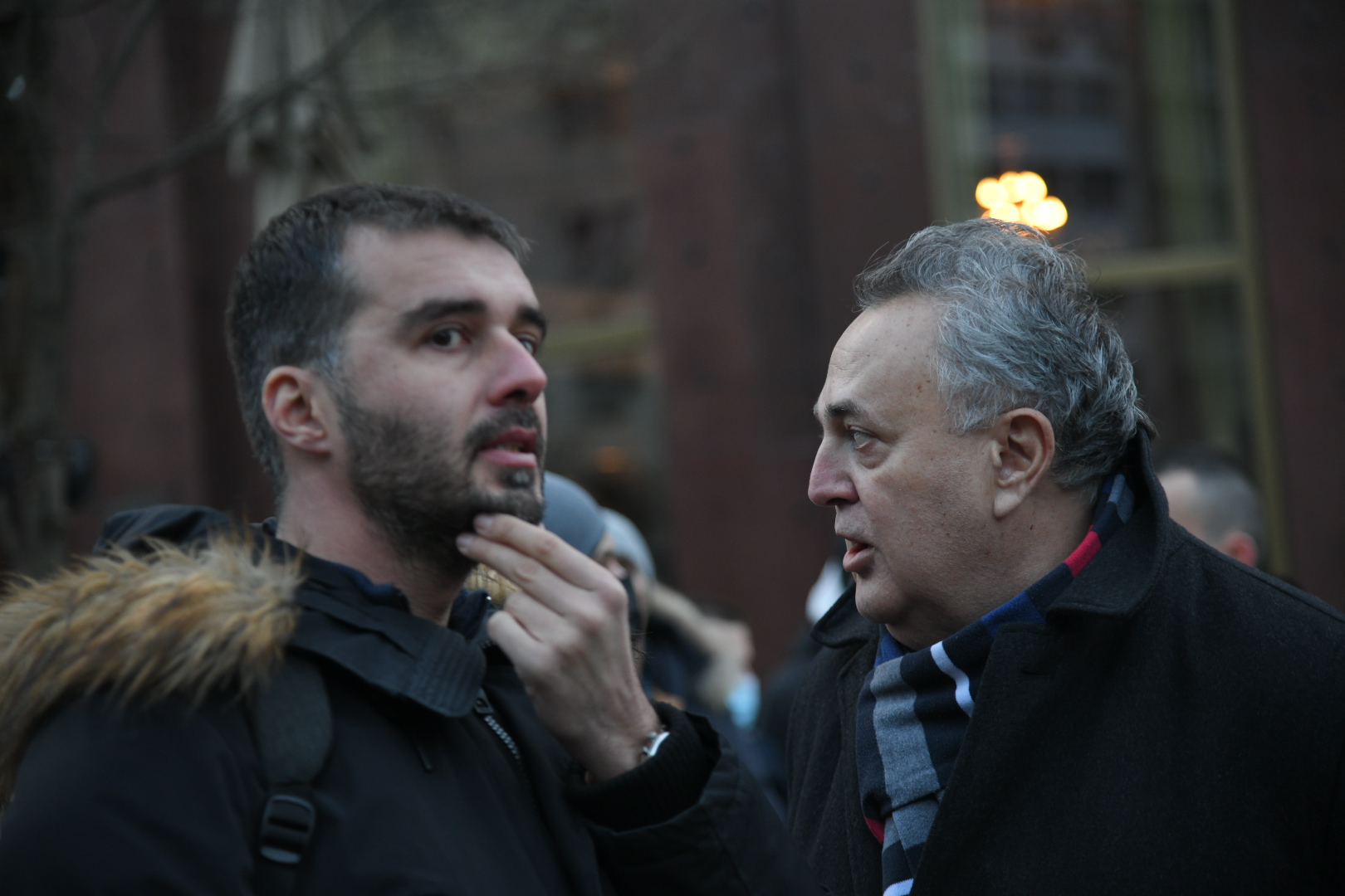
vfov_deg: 14.4
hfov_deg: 21.5
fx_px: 3549
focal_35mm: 95
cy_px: 448
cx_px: 672
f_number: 4
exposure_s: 1/250
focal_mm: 95
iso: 800
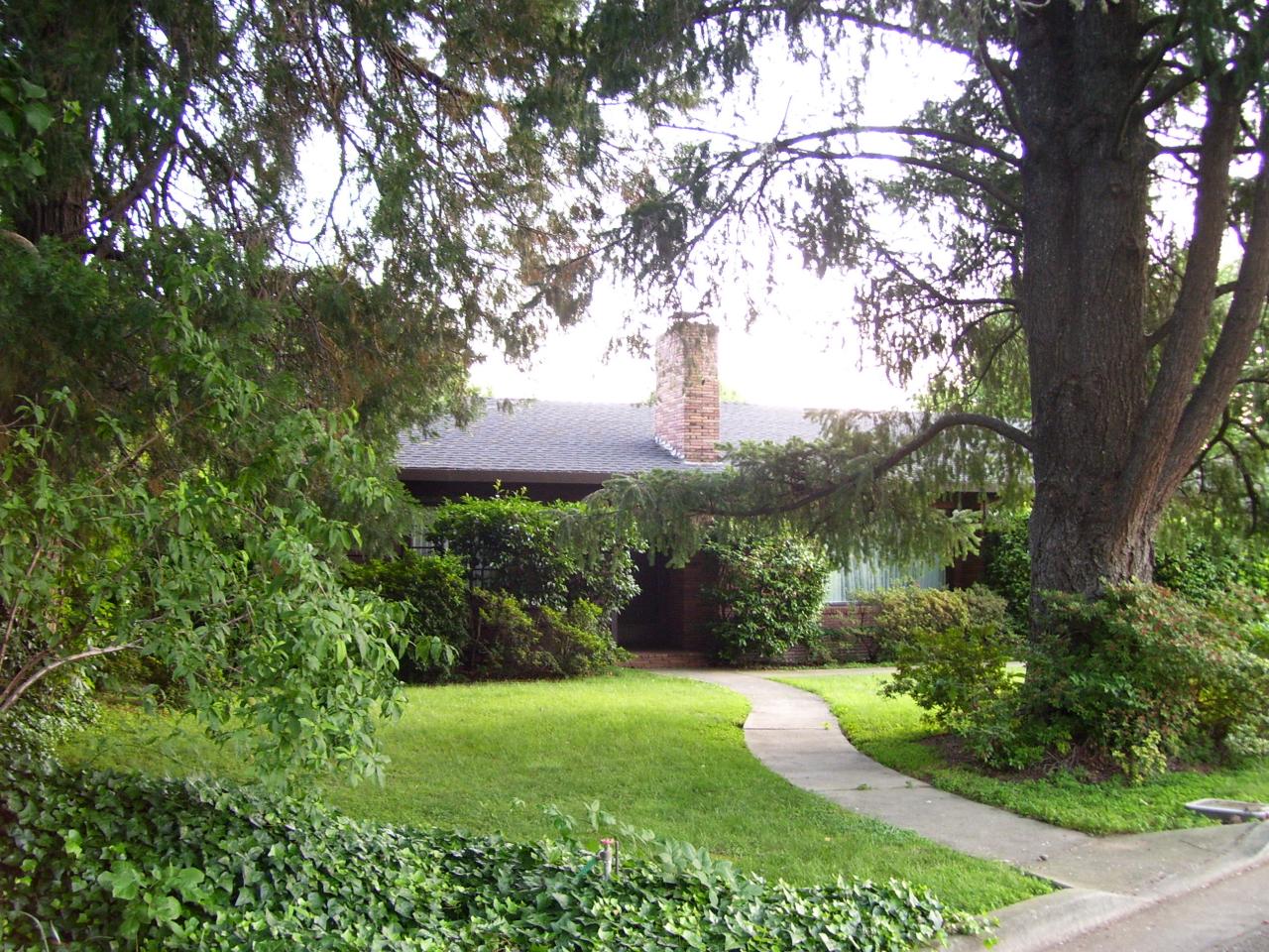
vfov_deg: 38.7
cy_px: 476
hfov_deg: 50.1
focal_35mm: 37
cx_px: 634
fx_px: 1356
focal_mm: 6
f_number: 2.7
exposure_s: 1/8
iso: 160
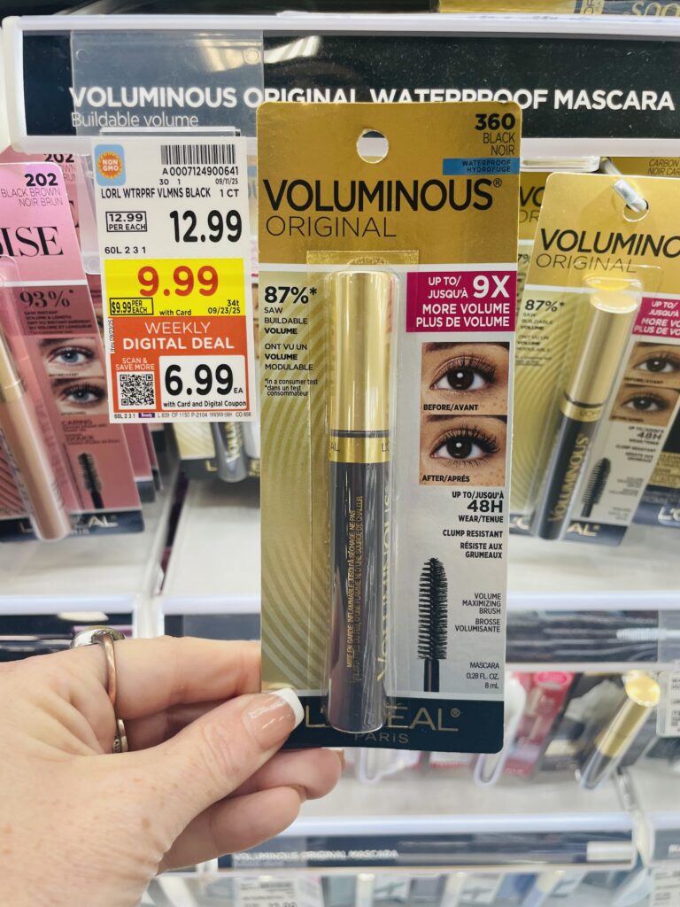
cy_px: 454
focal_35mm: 26
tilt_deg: -39.0
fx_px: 681
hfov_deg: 53.1
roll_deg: +0.2
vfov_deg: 67.3
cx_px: 340
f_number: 1.6
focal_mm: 4.2
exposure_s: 1/126
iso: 40
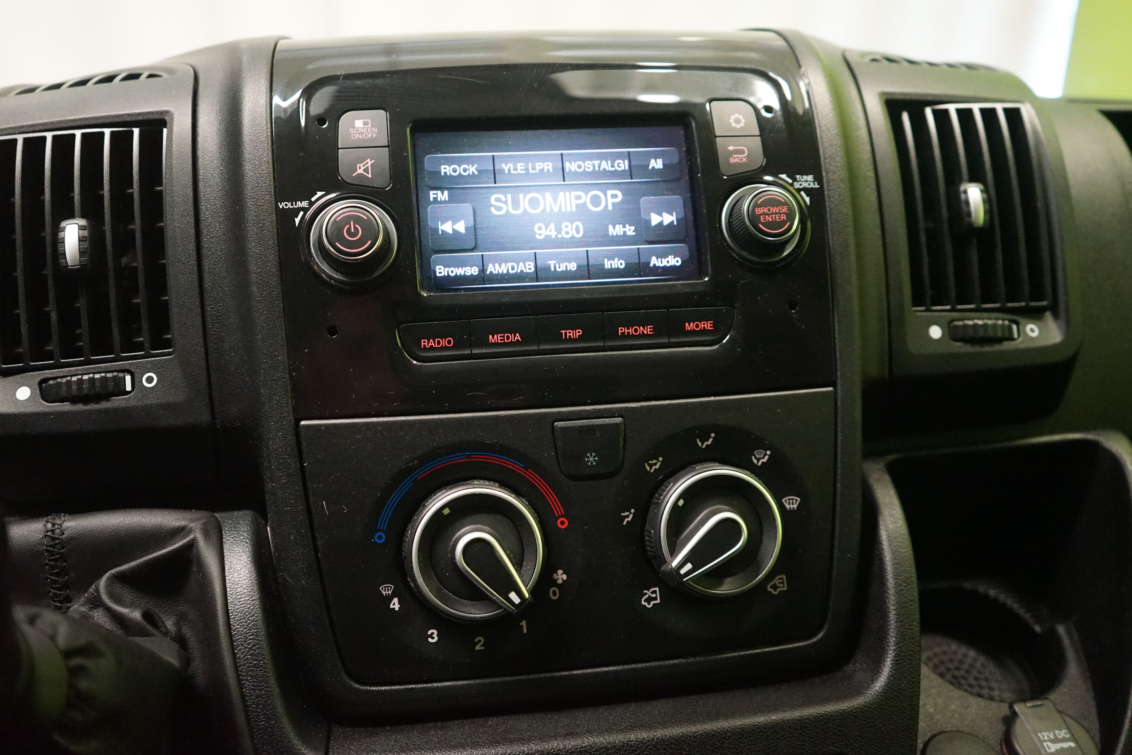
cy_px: 378
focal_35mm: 31
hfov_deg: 60.3
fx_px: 975
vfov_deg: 42.3
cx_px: 566
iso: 6400
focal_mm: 31
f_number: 4
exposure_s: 1/50
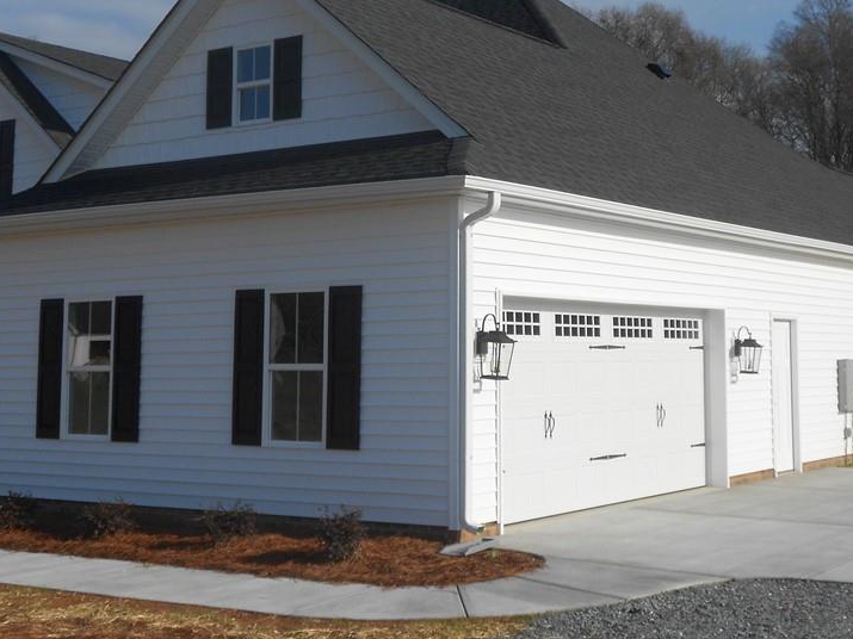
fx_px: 1306
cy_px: 210
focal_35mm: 53
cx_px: 505
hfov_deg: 36.1
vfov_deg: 27.3
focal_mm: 6.7
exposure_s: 1/1250
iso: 80
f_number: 3.9
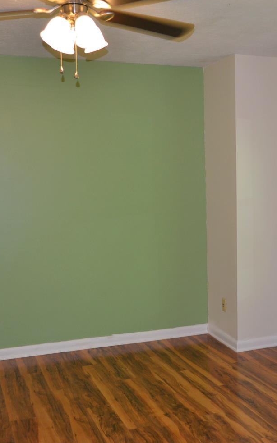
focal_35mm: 42
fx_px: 508
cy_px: 222
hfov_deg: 30.4
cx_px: 176
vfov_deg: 47.2
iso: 450
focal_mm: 18
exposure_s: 1/60
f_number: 3.5
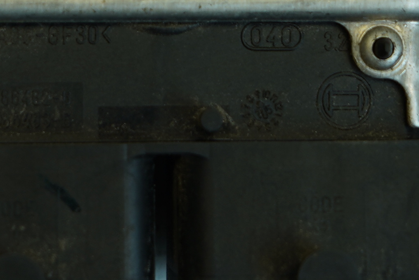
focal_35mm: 190
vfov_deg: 7.1
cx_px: 156
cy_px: -176
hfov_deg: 10.8
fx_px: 2212
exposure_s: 1/60
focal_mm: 33
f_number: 4
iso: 100
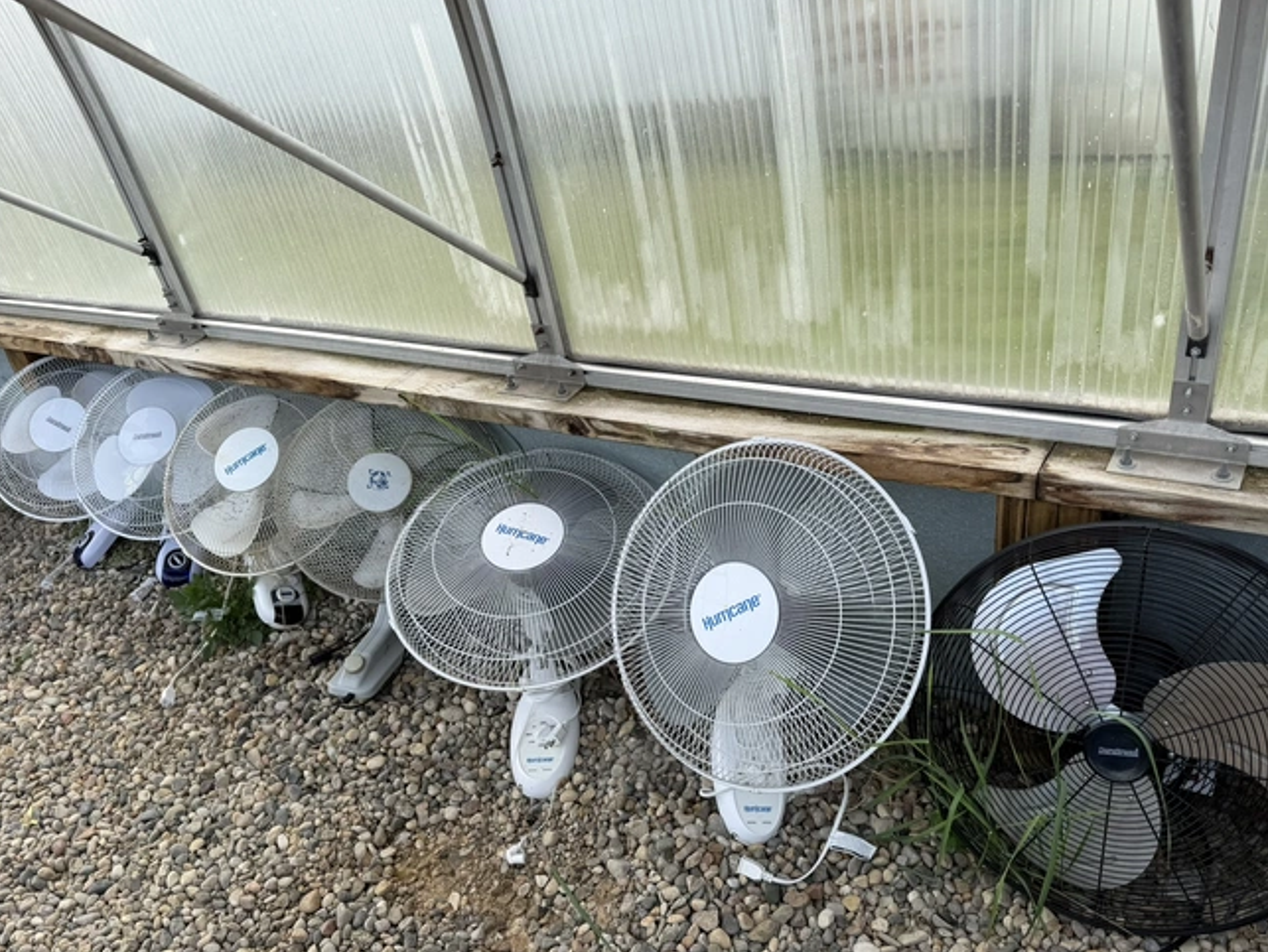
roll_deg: +10.0
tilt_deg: -35.7
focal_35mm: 28
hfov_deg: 63.4
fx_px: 1026
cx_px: 667
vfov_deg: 49.6
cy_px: 547
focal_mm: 6.76
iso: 80
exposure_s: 1/909
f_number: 1.78
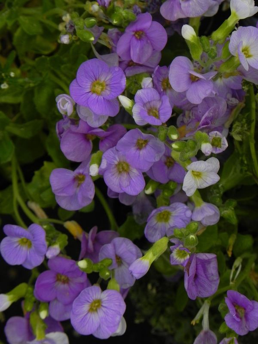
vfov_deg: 9.3
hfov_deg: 7.0
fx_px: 2107
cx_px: 129
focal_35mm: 212
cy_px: 172
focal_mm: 37.7
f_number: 5
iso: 160
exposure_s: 1/250
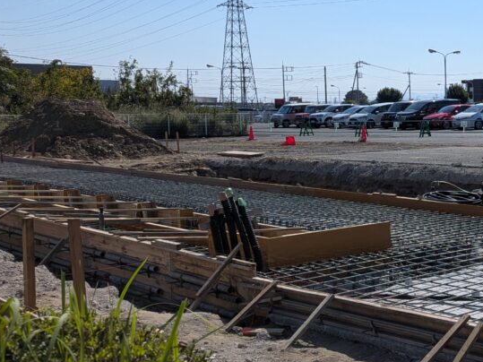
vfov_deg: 25.6
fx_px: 795
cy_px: 163
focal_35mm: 57
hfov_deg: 29.5
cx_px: 567
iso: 29
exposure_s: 1/2755
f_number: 1.7
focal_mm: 4.53
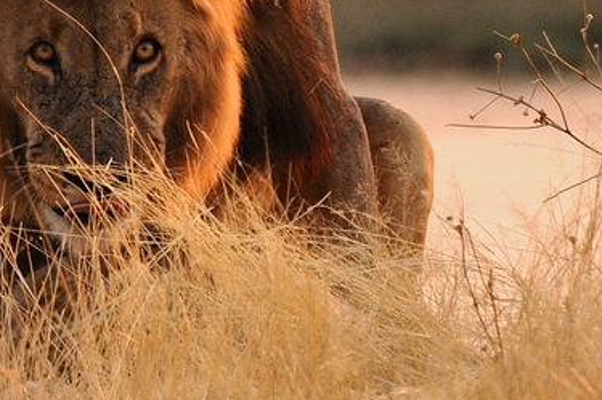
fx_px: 26737
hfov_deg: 1.3
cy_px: 14
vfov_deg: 0.9
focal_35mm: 1601
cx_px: 130
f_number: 5.6
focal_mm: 400
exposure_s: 1/400
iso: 640
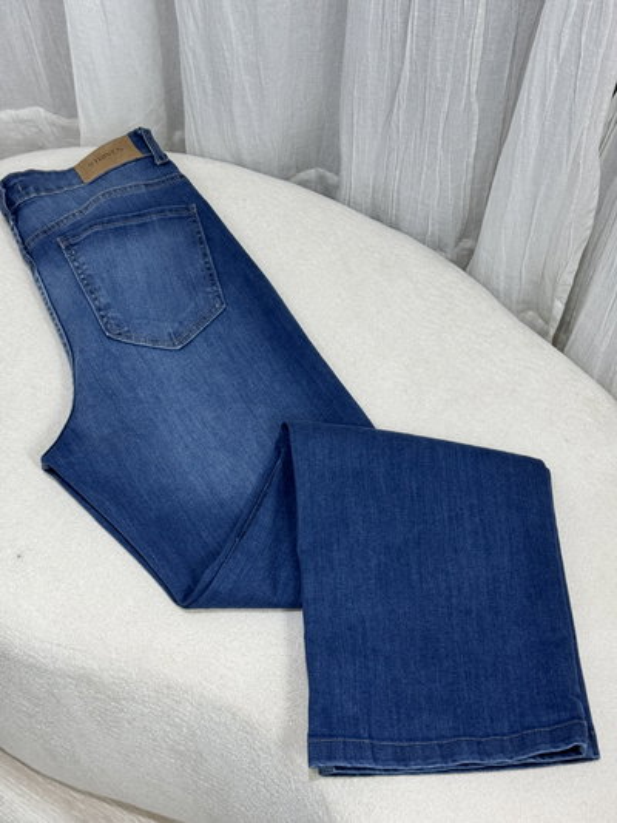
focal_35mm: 48
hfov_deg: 30.3
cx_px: 308
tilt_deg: -58.6
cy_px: 412
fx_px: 1140
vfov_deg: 39.6
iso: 80
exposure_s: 1/50
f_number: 1.78
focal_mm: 6.76
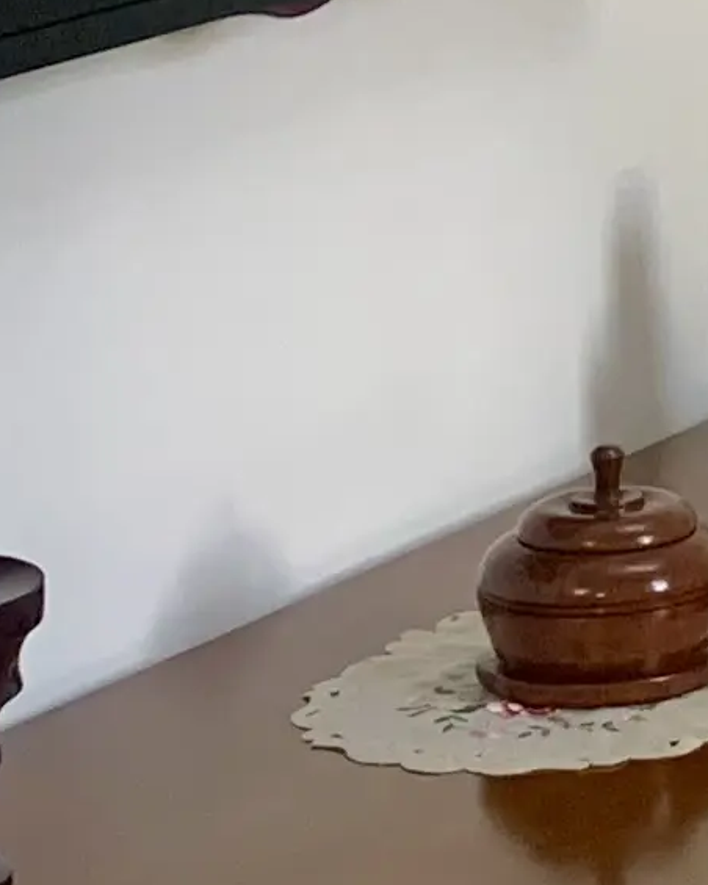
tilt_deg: -2.2
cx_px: 1496
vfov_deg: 10.2
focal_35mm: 181
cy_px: -542
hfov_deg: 8.1
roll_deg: +0.8
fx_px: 4741
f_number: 1.8
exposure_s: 1/60
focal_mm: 4.25
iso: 100
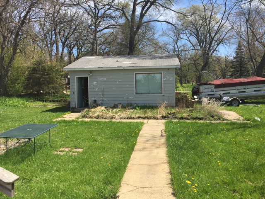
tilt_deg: -2.1
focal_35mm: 29
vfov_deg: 48.2
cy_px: 100
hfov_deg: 61.7
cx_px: 132
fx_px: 222
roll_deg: +0.7
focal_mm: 4.15
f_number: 2.2
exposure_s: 1/1364
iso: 32
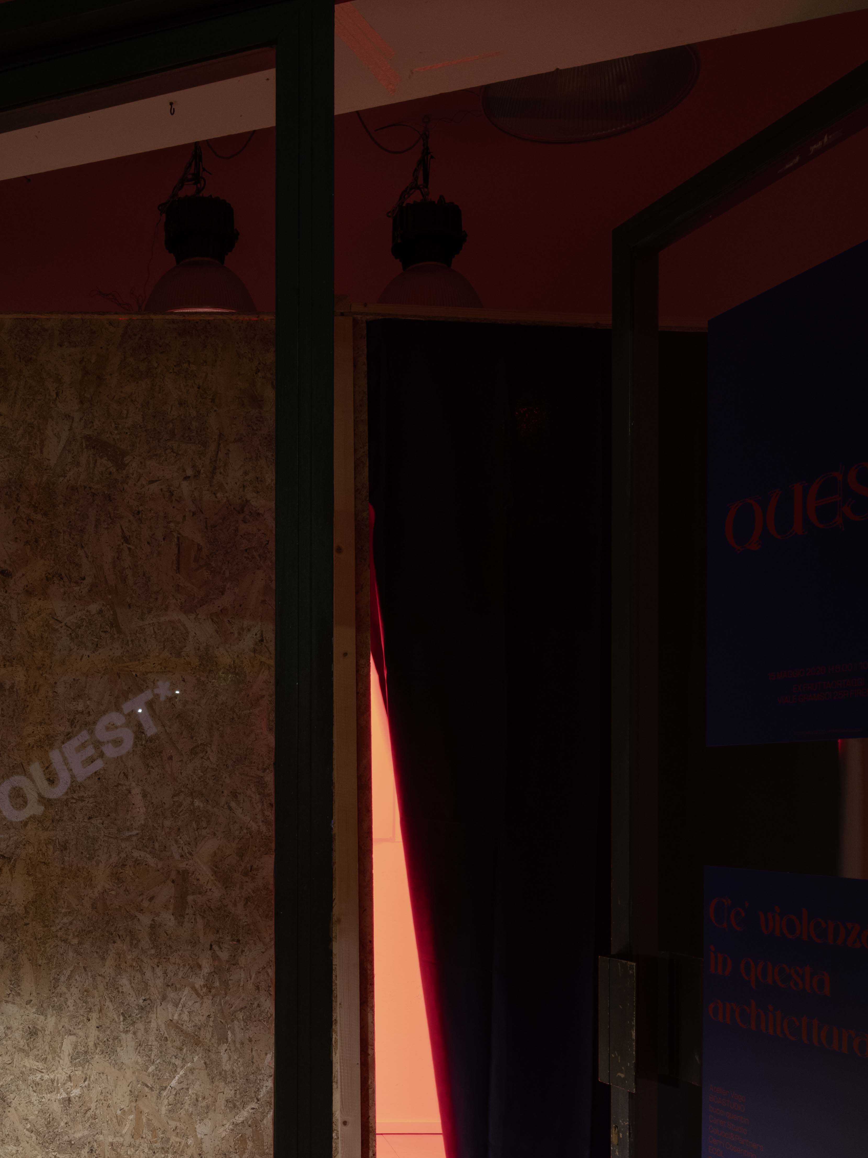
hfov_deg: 38.7
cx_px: 226
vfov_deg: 50.8
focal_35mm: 36
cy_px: 722
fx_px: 1204
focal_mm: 20
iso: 250
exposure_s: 1/1.67
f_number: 11
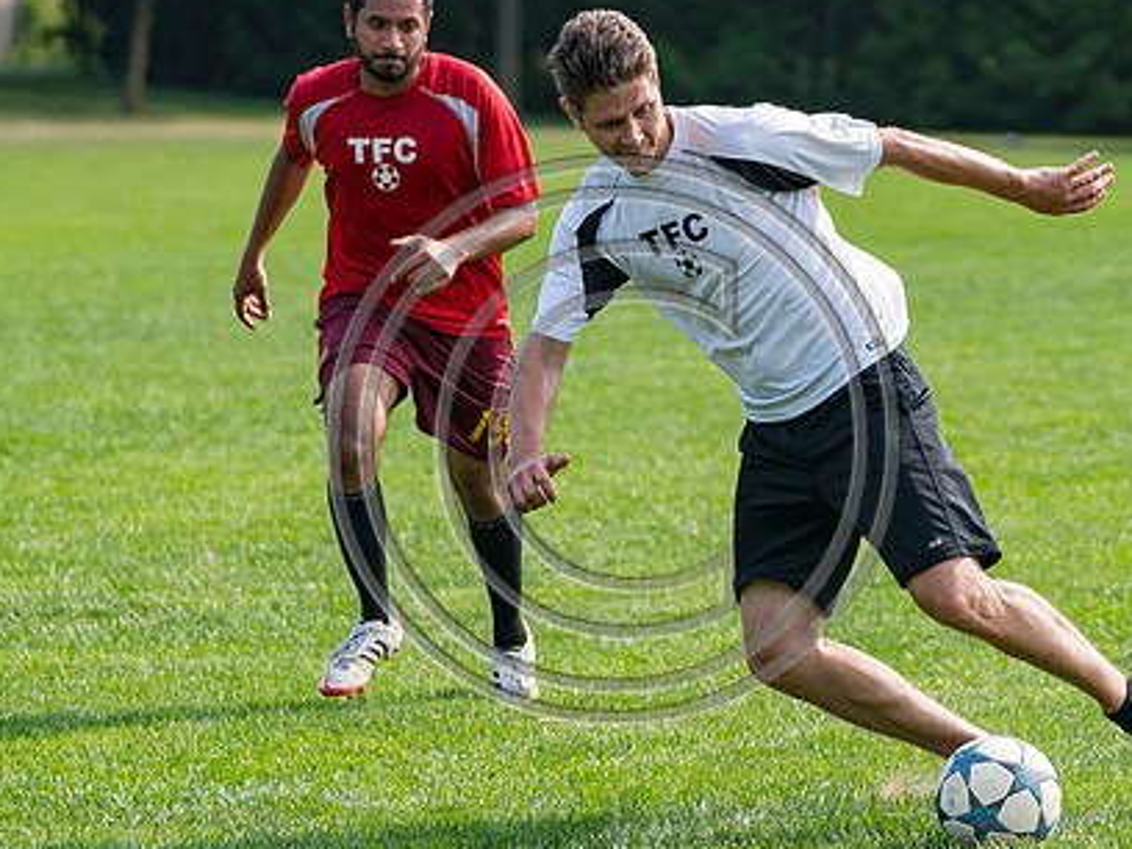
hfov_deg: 6.7
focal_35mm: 295
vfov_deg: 5.0
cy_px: 418
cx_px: 796
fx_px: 9647
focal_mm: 101
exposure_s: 1/4000
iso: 400
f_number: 2.8
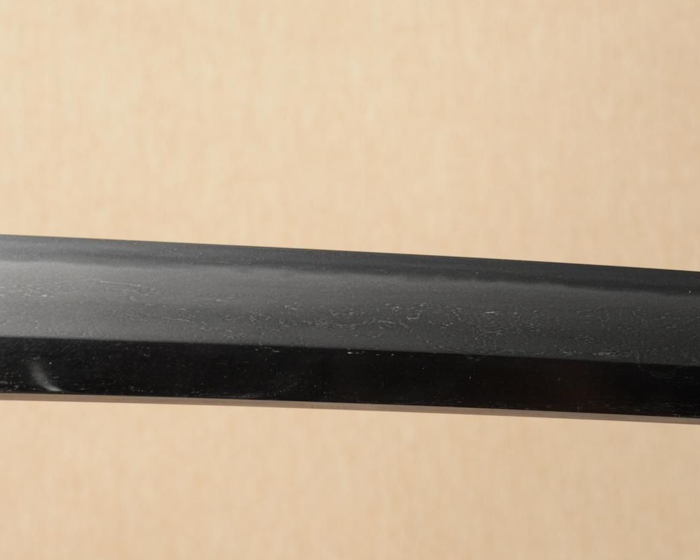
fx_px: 2445
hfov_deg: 16.3
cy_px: 272
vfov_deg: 13.1
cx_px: 343
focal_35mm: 118
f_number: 11
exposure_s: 1/2
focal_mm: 62
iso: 400
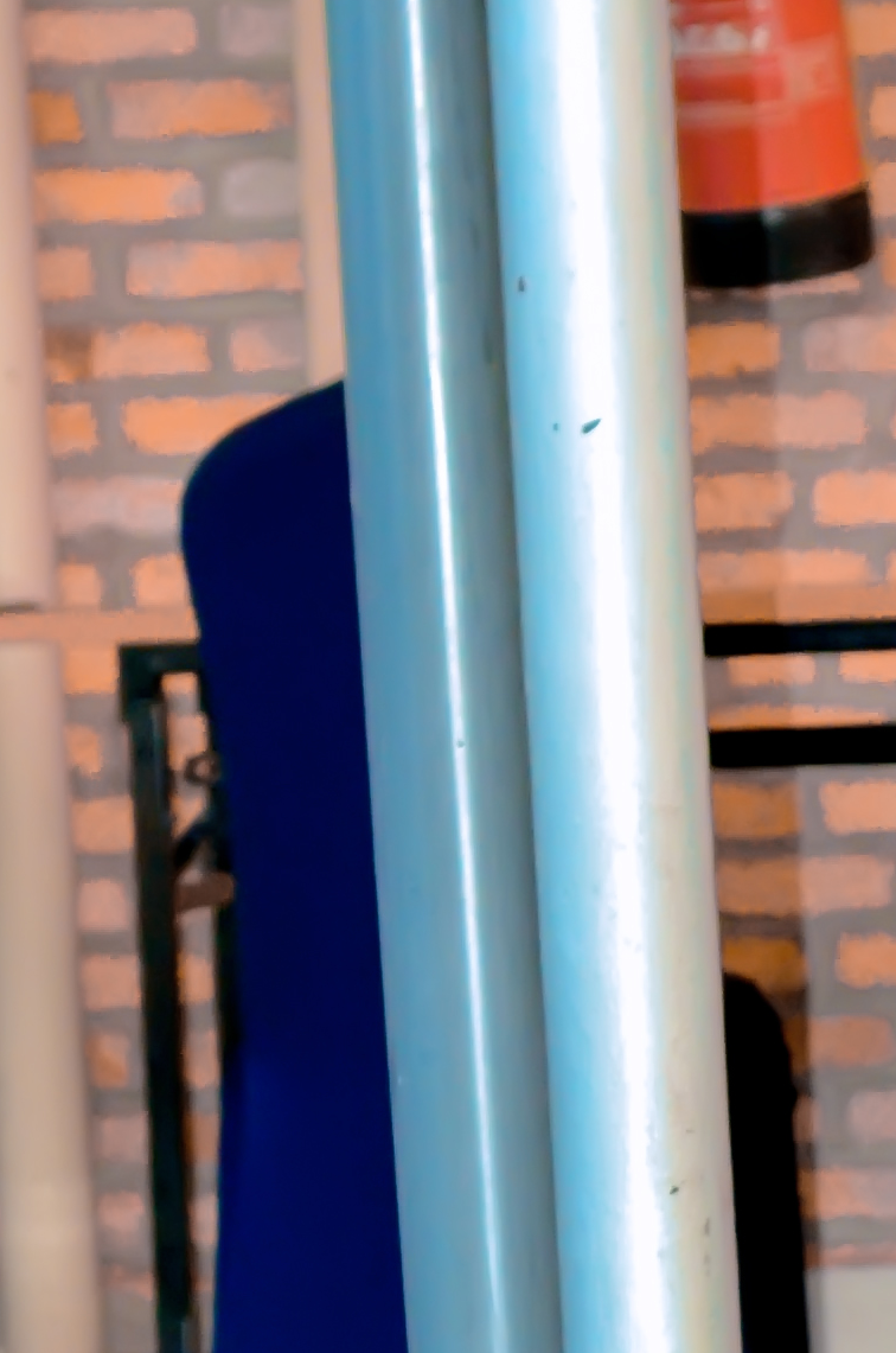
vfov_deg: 6.3
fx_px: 12147
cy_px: 1813
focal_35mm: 324
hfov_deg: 4.2
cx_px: 1371
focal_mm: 50
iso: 1250
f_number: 5
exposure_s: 1/250
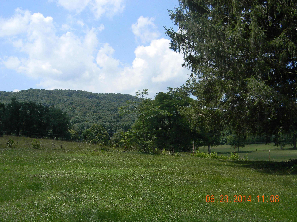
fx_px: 352
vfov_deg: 35.1
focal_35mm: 41
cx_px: 148
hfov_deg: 45.8
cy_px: 111
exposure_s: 1/813
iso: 80
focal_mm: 7.3
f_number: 3.8
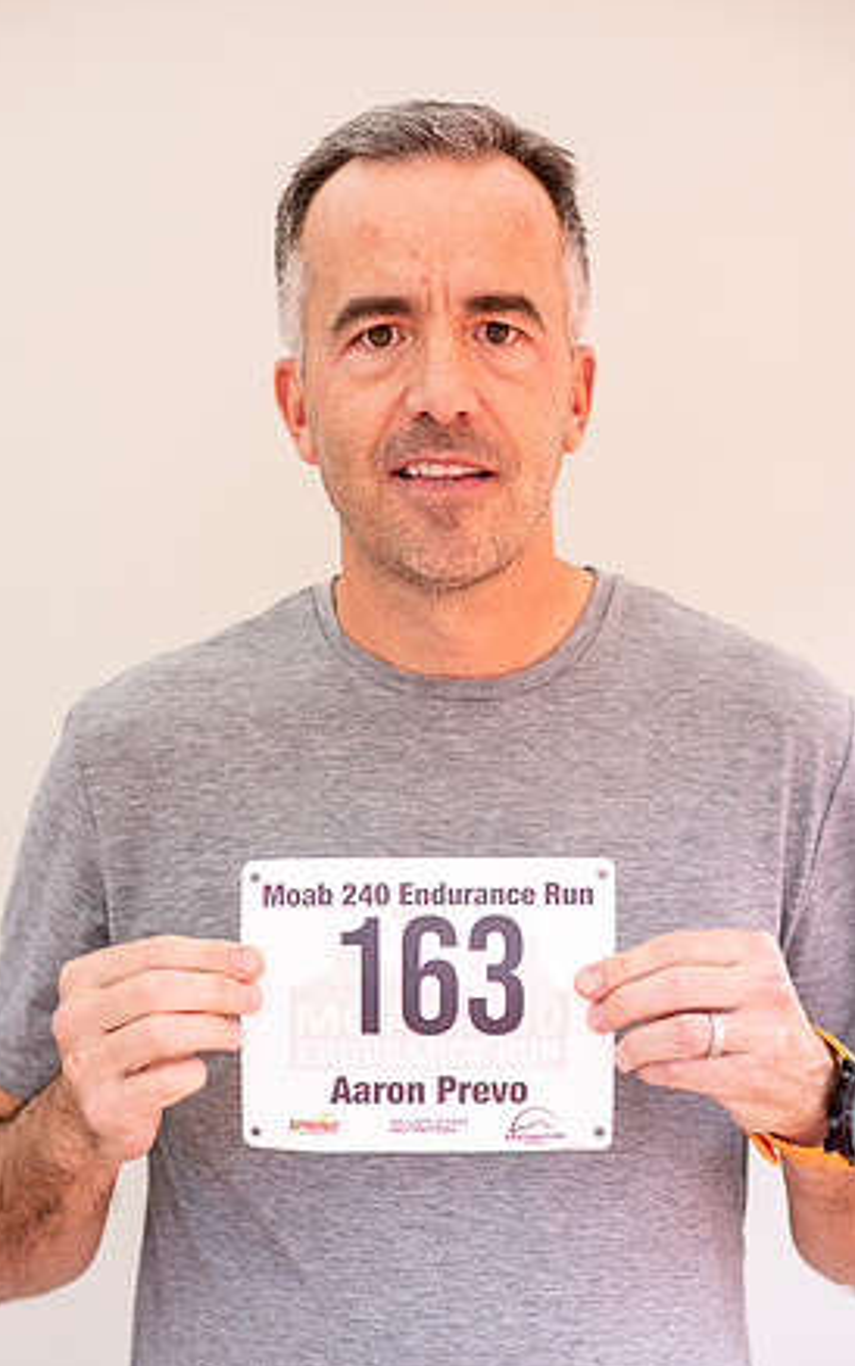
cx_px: 393
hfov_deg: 14.7
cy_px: 689
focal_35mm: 89
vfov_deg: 23.3
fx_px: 3316
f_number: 3.2
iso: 200
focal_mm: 85
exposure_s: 1/200
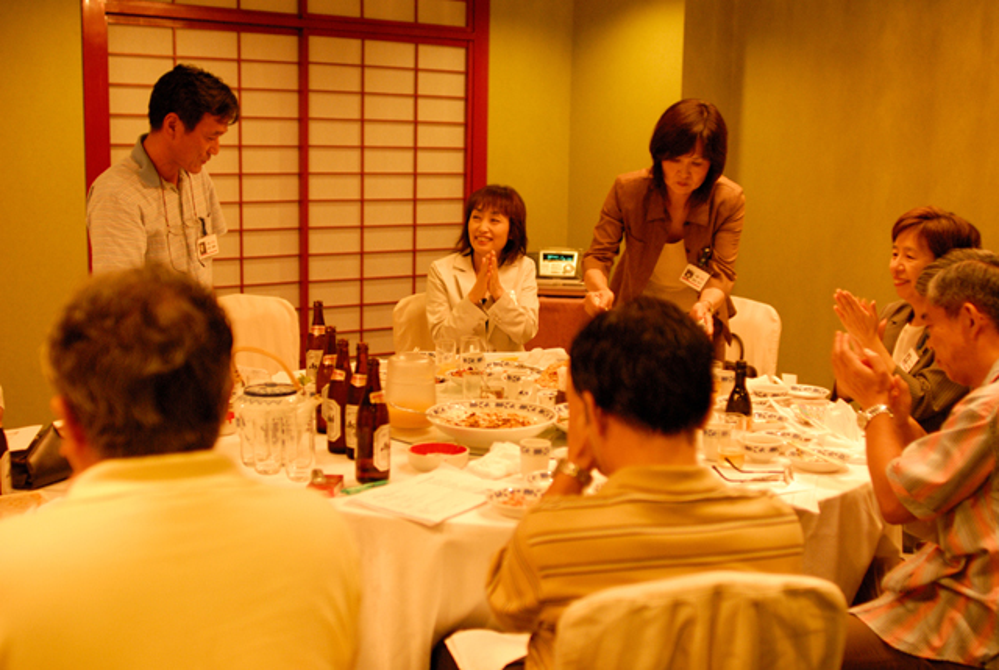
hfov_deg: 46.3
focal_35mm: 42
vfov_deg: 32.0
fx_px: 1167
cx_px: 500
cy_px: 335
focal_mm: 28
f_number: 2
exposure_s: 1/90
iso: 800
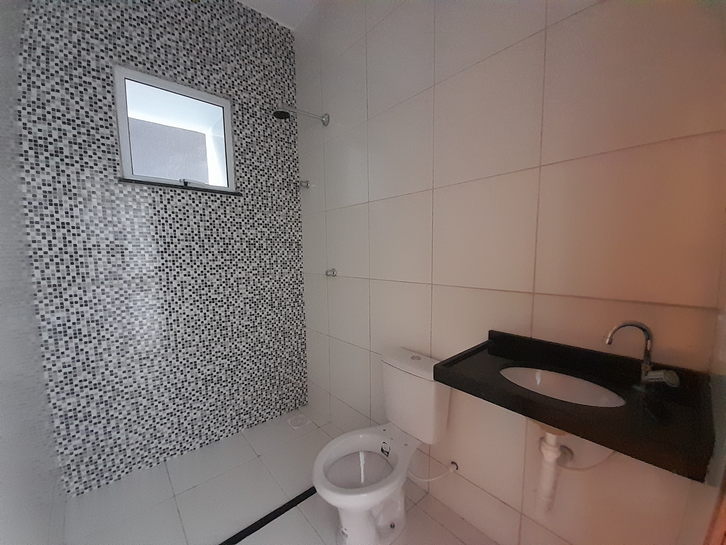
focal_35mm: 13
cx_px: 363
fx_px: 273
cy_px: 272
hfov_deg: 106.2
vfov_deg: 89.9
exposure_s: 1/20
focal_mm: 1.13
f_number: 2.2
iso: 500
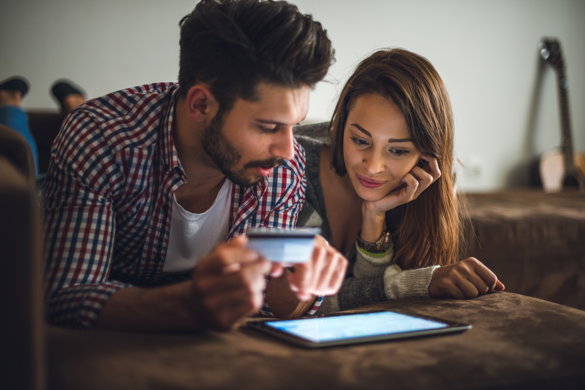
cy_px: 195
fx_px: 813
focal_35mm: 50
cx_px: 292
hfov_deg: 39.6
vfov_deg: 27.0
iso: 250
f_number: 1.4
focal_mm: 50
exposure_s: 1/50
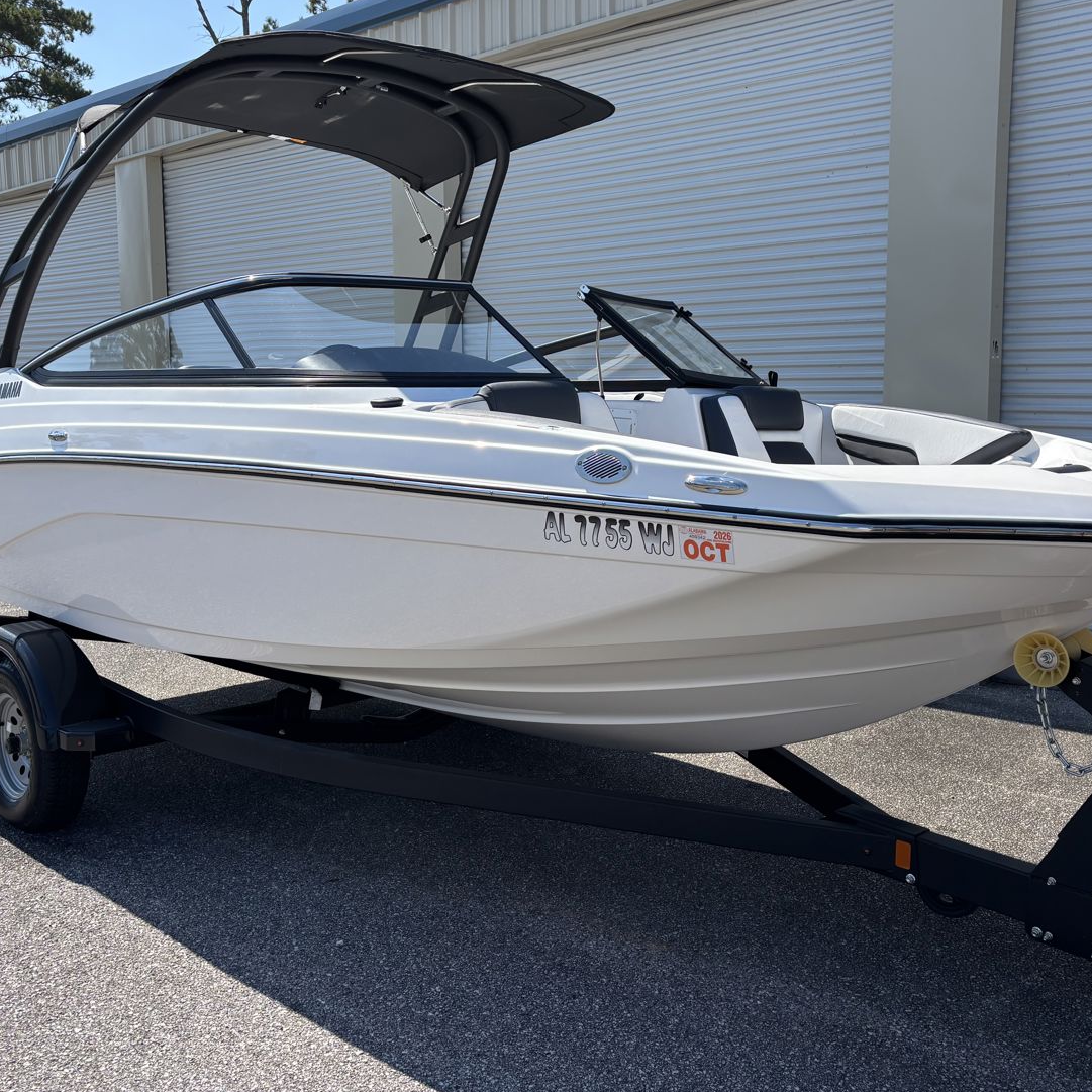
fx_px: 1213
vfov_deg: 48.4
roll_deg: +2.8
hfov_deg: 48.4
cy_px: 489
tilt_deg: -5.1
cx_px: 533
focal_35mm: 34
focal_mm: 5.96
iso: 50
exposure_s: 1/2710
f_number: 1.6
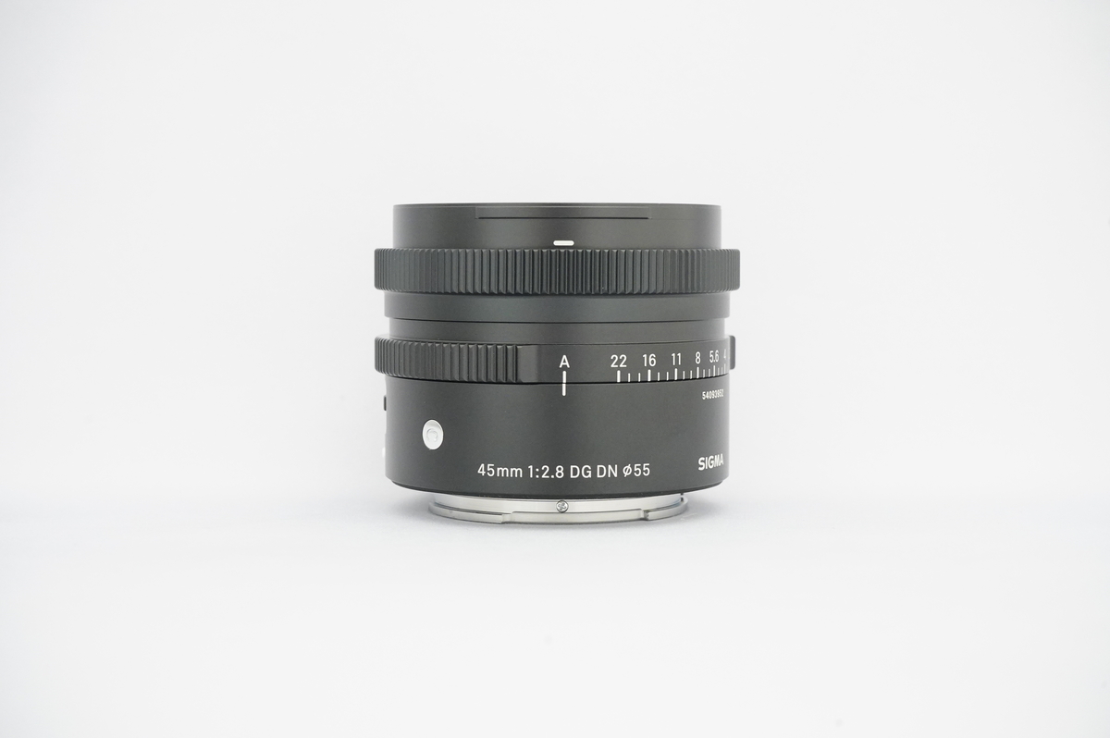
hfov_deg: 33.4
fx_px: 1848
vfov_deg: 22.6
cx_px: 555
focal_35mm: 60
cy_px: 369
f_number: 11
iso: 6400
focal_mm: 60
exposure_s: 1/25
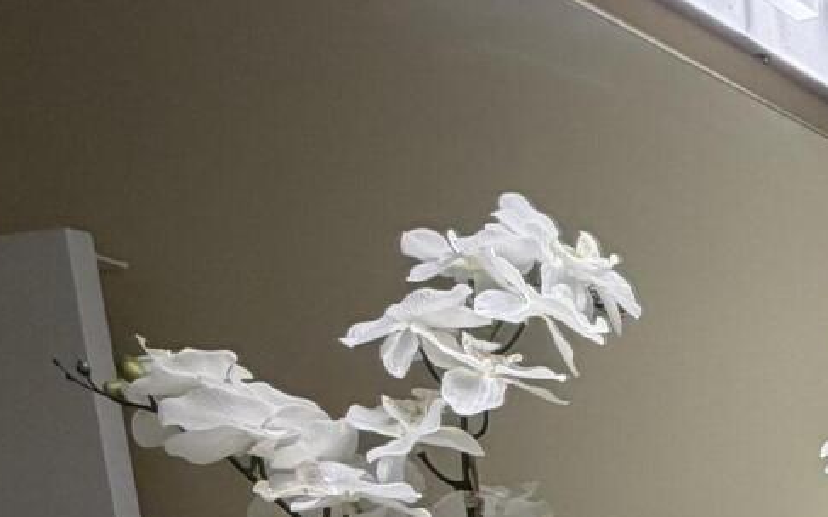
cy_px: 883
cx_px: 1222
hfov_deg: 25.6
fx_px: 1376
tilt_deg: -11.1
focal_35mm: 61
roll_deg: +1.9
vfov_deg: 17.8
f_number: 2.2
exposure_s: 1/120
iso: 200
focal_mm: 2.22
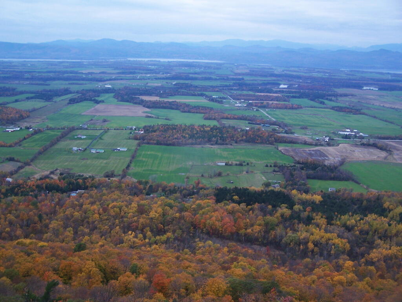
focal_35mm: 38
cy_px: 151
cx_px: 201
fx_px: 441
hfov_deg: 49.0
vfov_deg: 37.7
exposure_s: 1/500
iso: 80
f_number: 2.8
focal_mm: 6.3
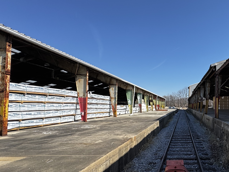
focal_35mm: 24
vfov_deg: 56.5
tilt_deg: +1.3
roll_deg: -1.1
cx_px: 188
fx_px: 159
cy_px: 101
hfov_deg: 64.3
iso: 50
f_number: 2.2
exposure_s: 1/1277
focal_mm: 2.22
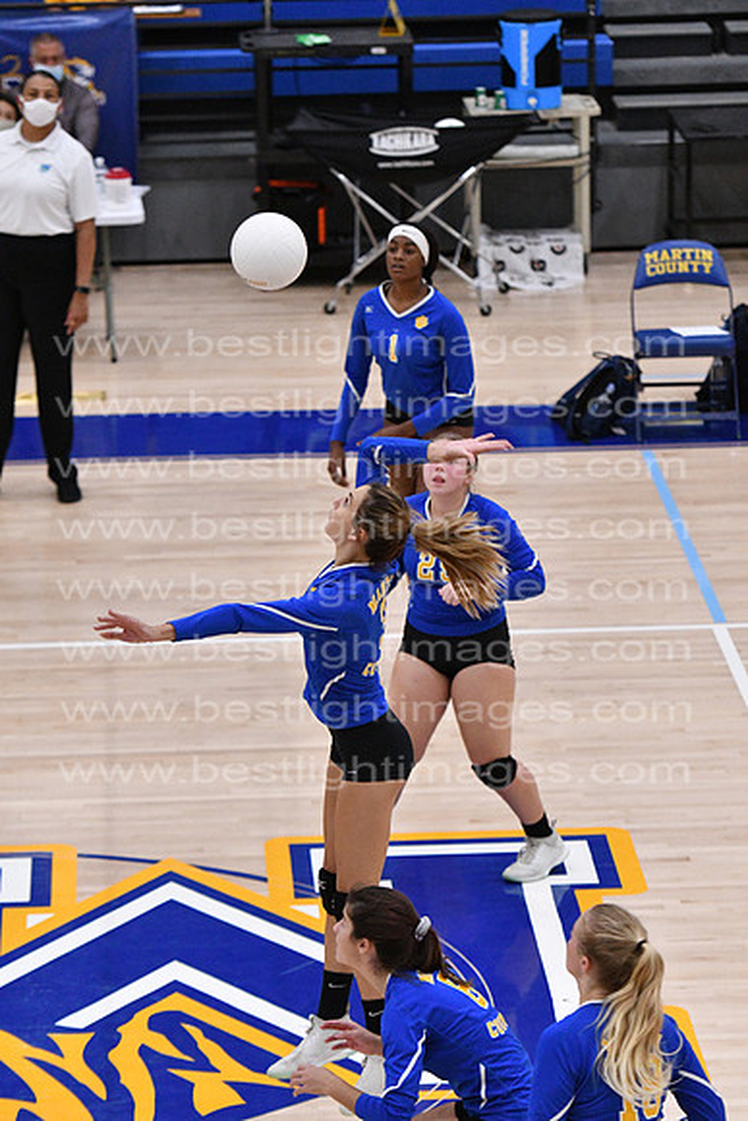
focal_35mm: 174
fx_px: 5419
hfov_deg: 7.9
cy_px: 560
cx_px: 374
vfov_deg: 11.8
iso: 6400
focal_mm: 116
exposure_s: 1/1250
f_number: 3.2
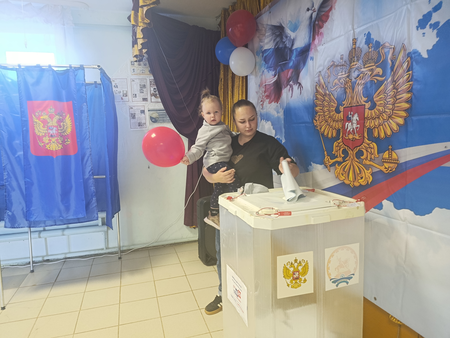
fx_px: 299
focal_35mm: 23
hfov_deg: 73.8
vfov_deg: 59.0
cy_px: 169
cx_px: 225
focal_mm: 6.11
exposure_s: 1/33.3
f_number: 1.65
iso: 984
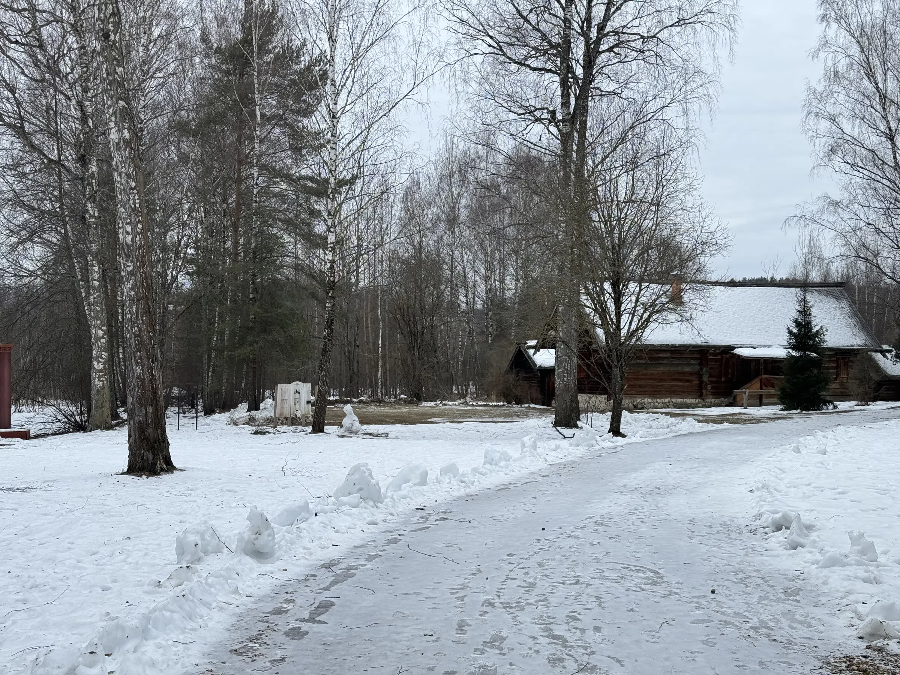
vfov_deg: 30.3
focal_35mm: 48
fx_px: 1248
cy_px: 338
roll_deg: +0.2
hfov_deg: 39.7
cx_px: 450
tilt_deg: +1.9
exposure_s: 1/507
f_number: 1.78
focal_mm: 6.76
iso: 64
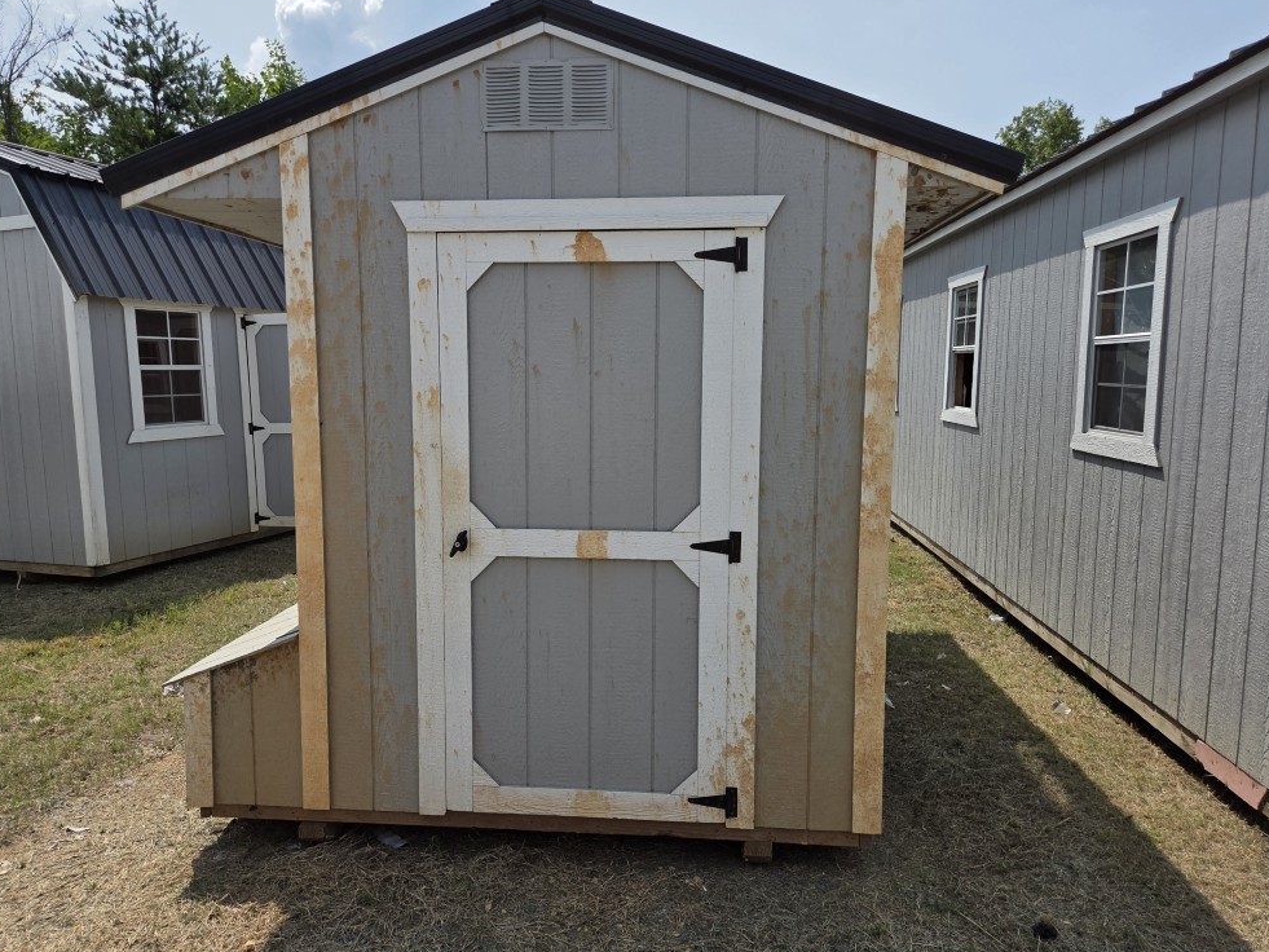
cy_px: 462
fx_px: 880
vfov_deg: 56.8
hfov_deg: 71.6
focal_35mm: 24
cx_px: 625
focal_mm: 5.4
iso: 80
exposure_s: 1/5862
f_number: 1.8
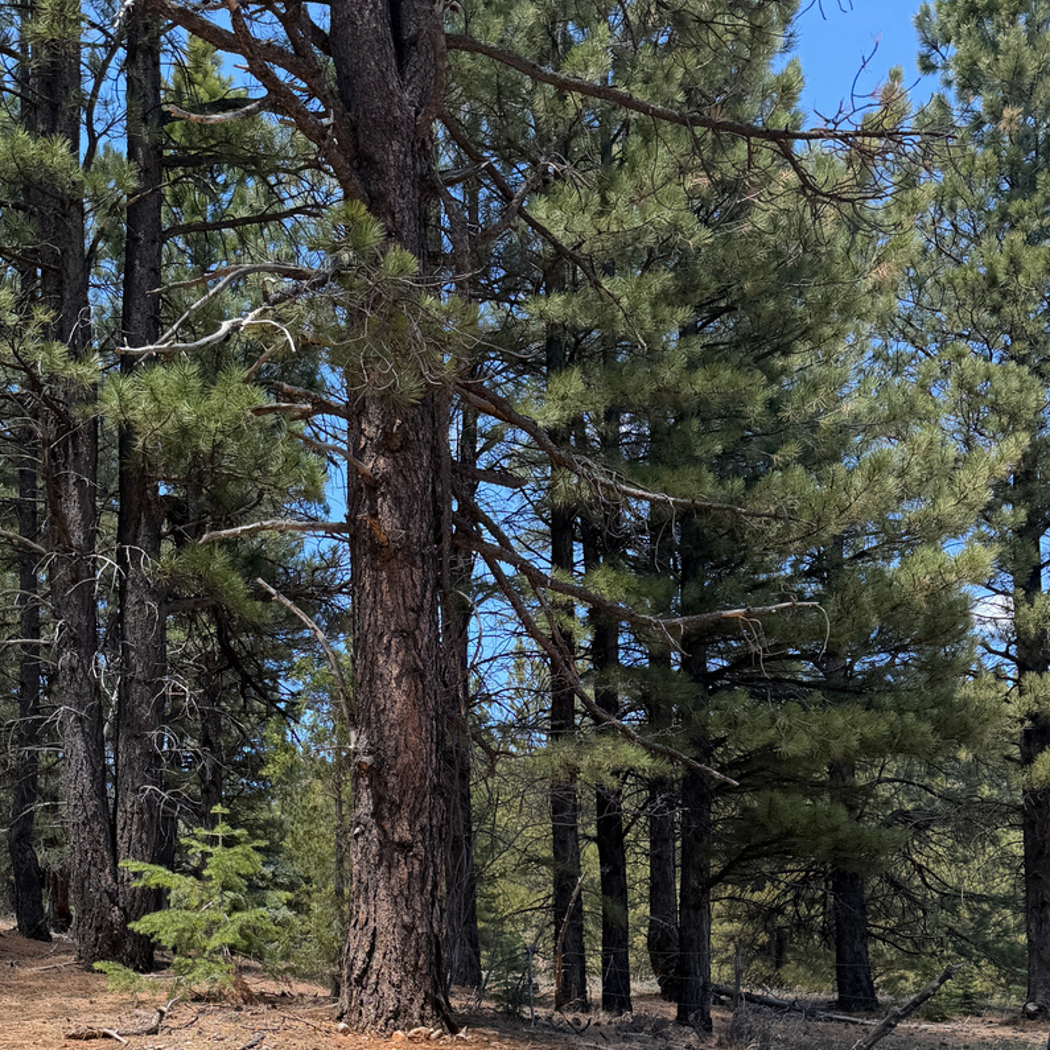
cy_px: 1004
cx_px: 347
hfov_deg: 40.4
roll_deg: +0.5
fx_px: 1407
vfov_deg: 37.4
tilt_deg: +2.9
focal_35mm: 41
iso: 80
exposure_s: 1/1005
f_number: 1.78
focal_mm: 6.76
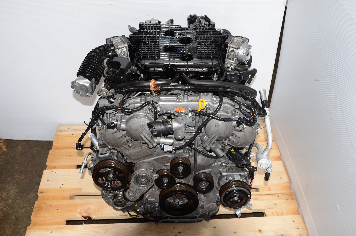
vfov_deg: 36.7
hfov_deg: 53.2
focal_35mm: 36
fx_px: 355
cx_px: 178
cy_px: 118
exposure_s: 1/40
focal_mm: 24
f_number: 5.6
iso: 100
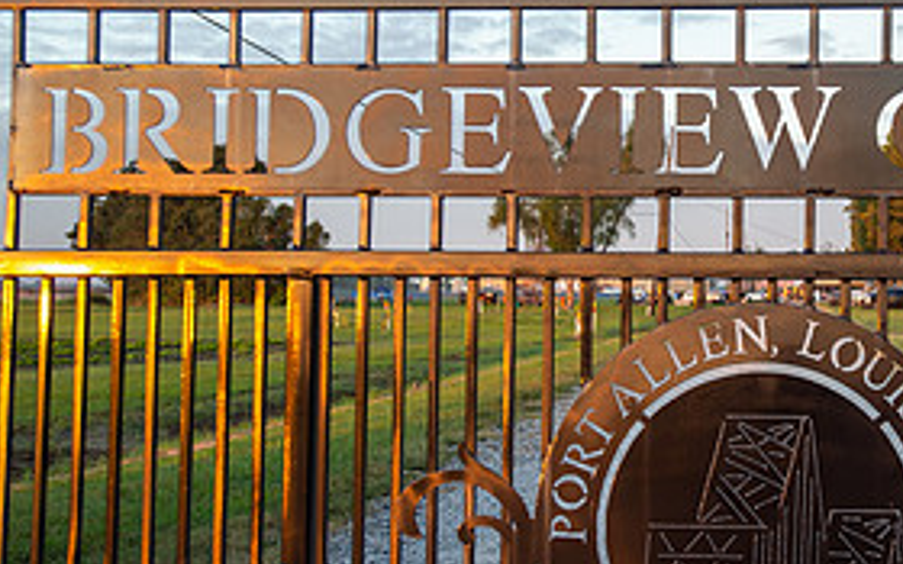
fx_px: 1378
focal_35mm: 56
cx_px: 773
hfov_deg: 34.7
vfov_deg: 23.1
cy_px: 239
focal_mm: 26
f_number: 3.5
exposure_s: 1/125
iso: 200
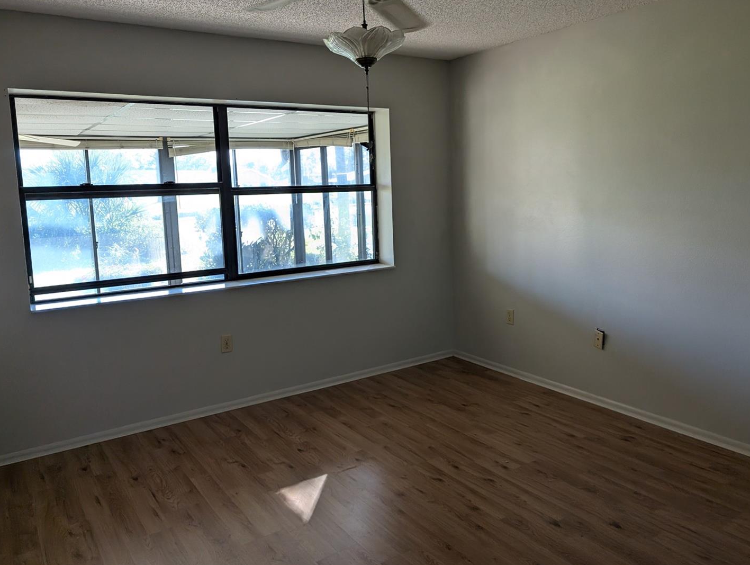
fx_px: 586
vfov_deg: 51.4
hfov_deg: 65.2
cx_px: 399
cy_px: 263
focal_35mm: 27
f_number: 1.68
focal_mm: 6.9
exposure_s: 1/143
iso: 291
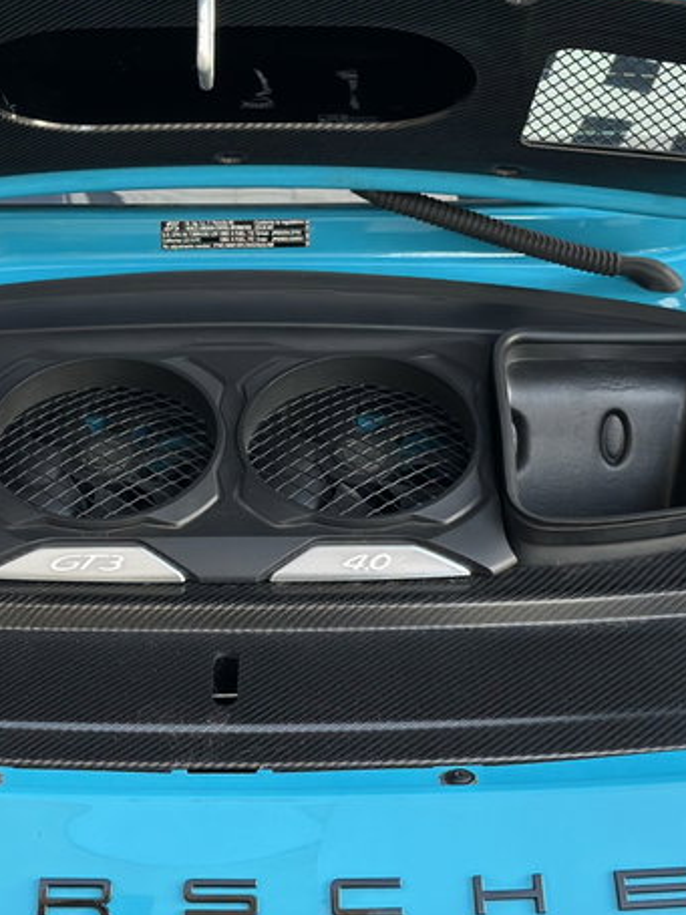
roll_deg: -0.6
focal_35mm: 81
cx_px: 253
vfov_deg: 24.1
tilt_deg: -27.0
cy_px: 537
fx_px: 2141
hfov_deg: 18.2
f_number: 1.78
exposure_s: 1/60
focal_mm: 6.86
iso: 160
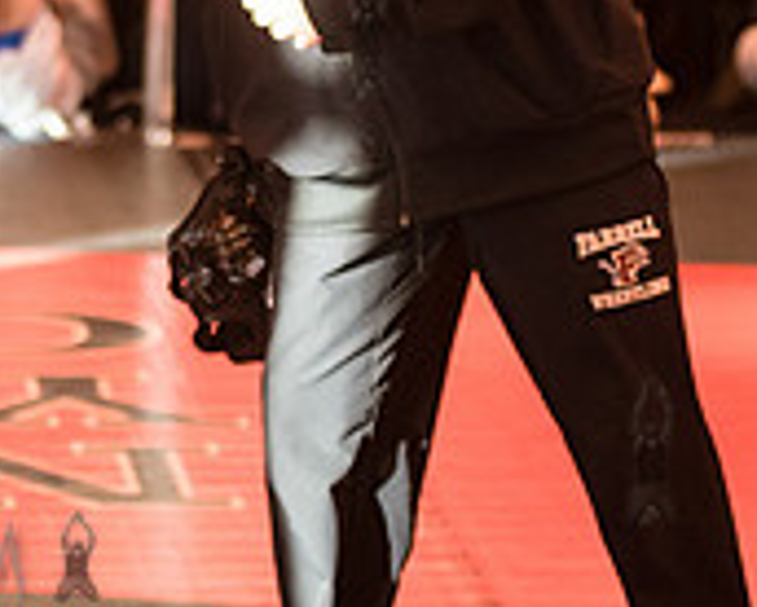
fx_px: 5720
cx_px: -202
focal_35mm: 255
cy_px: -191
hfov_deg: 7.5
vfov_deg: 6.0
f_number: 3.5
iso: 3200
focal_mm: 80
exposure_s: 1/400
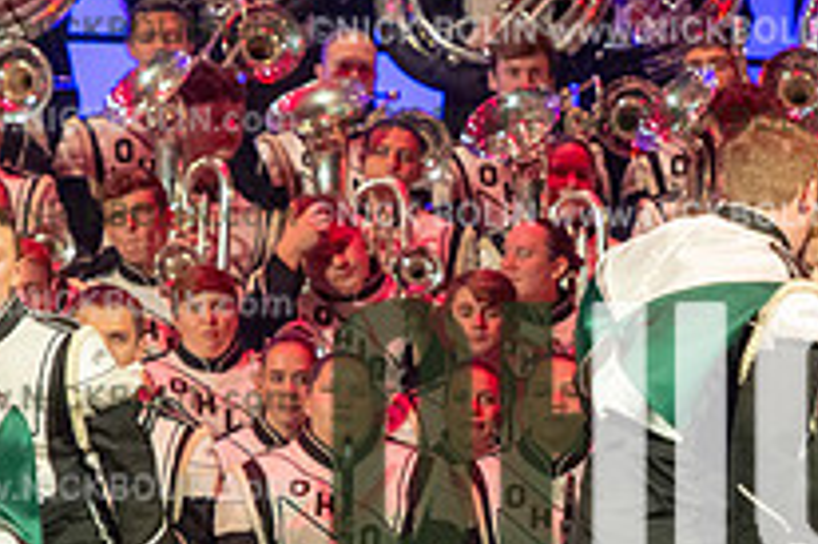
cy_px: 488
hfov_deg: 3.3
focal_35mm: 618
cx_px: 612
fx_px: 14031
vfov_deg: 2.2
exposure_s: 1/320
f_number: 5.6
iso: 8000
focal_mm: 220
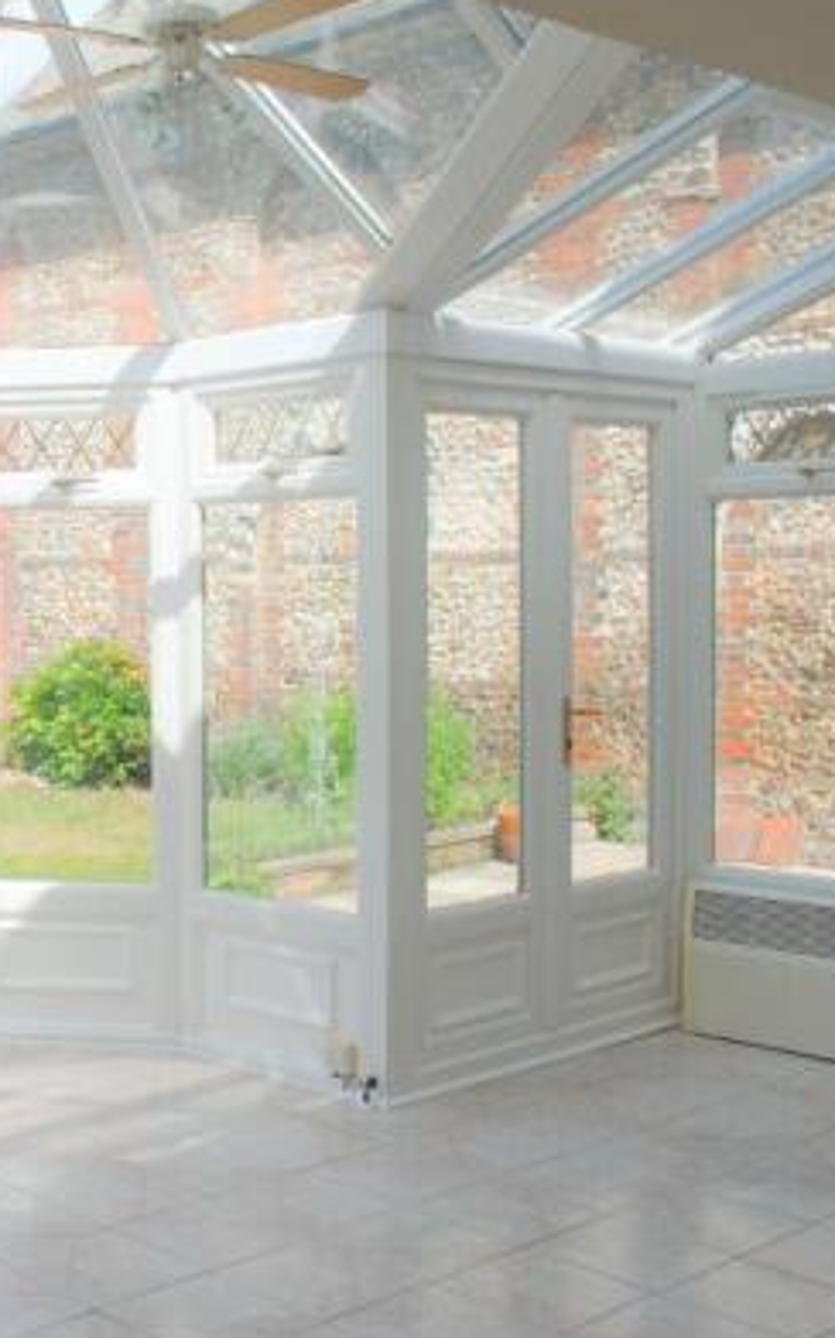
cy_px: 648
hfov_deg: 25.2
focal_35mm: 46
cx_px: -159
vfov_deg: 43.5
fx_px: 1677
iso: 100
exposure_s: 1/250
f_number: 8
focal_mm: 18
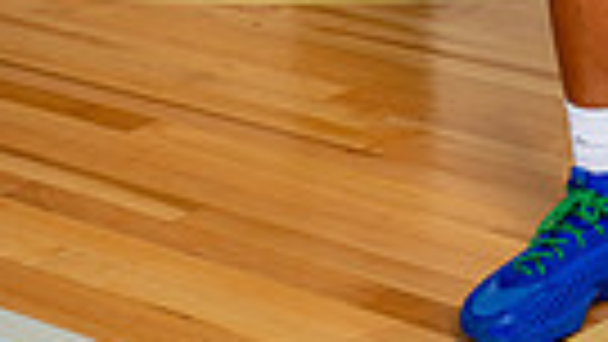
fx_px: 2483
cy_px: -508
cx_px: 662
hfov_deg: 13.7
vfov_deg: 7.3
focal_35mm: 154
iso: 250
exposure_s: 1/500
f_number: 8
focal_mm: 44
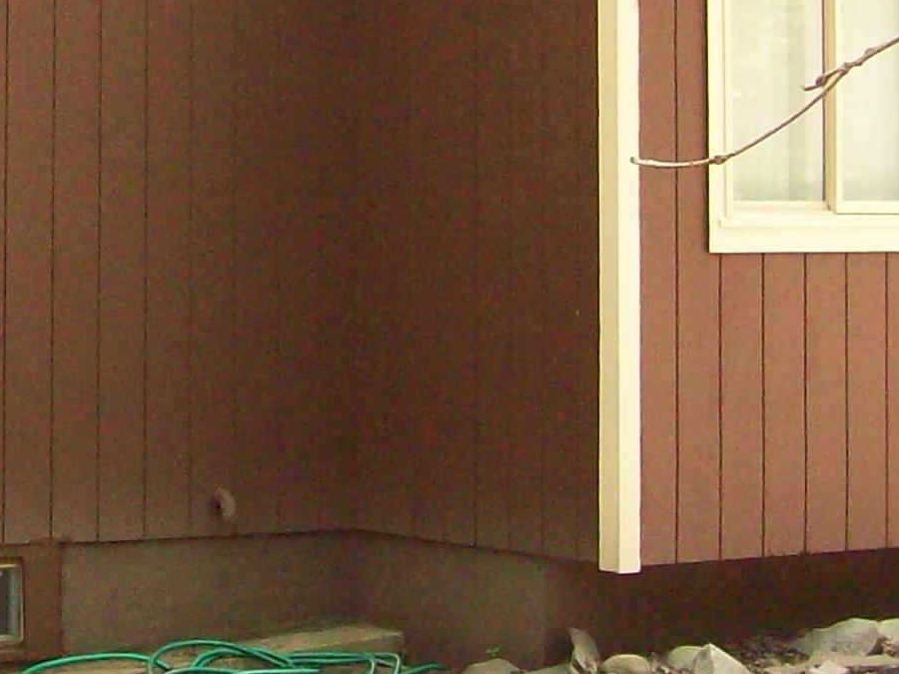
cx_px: -46
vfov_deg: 12.2
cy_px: -54
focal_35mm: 120
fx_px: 3116
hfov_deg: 16.0
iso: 200
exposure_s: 1/75.7
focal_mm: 6
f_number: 2.7
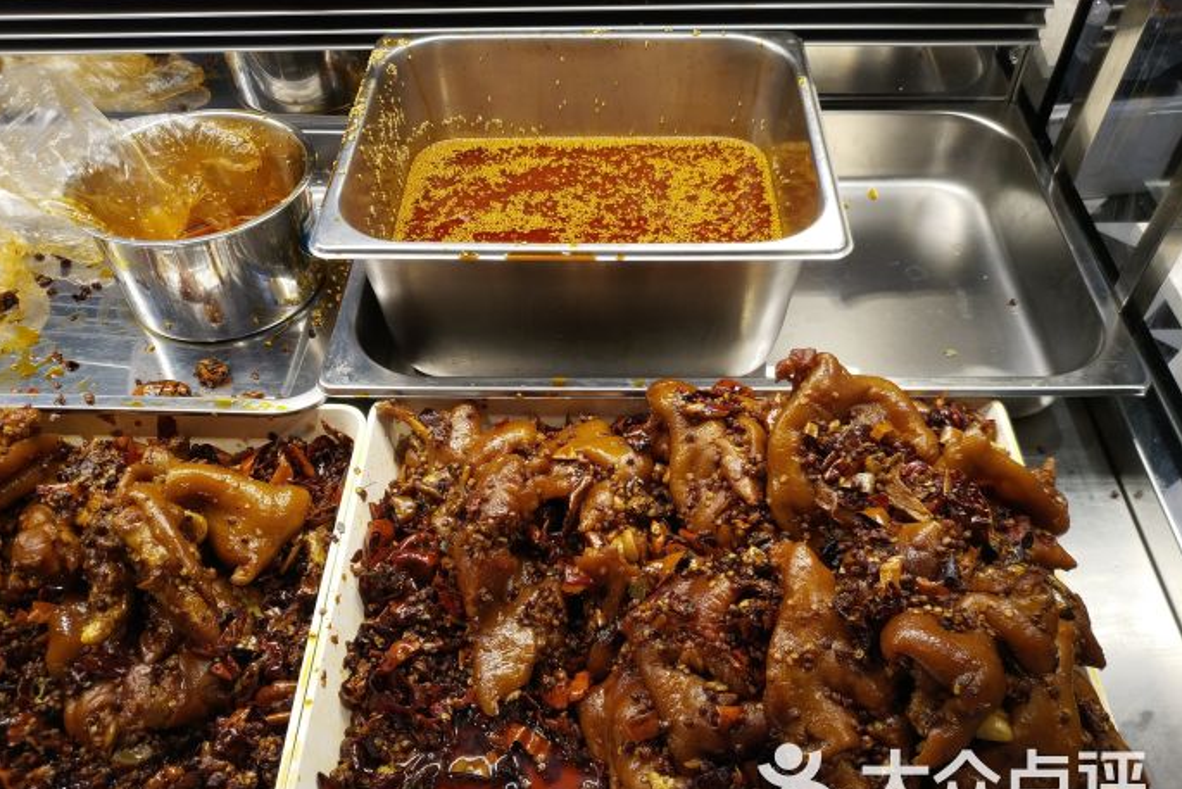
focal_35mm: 34
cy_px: 420
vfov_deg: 38.9
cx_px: 587
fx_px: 1116
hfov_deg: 55.8
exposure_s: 1/100
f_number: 2
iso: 158
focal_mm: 4.5
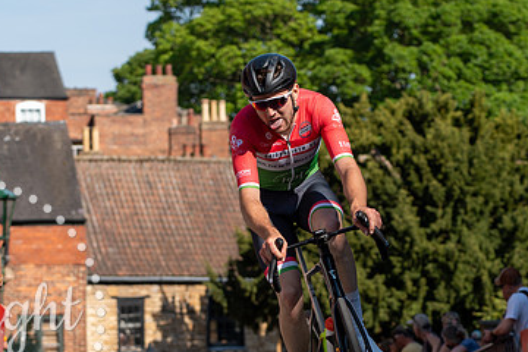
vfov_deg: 9.2
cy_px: 306
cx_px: 294
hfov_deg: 13.8
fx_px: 2185
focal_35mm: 149
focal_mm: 75
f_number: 3.5
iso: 100
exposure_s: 1/1000
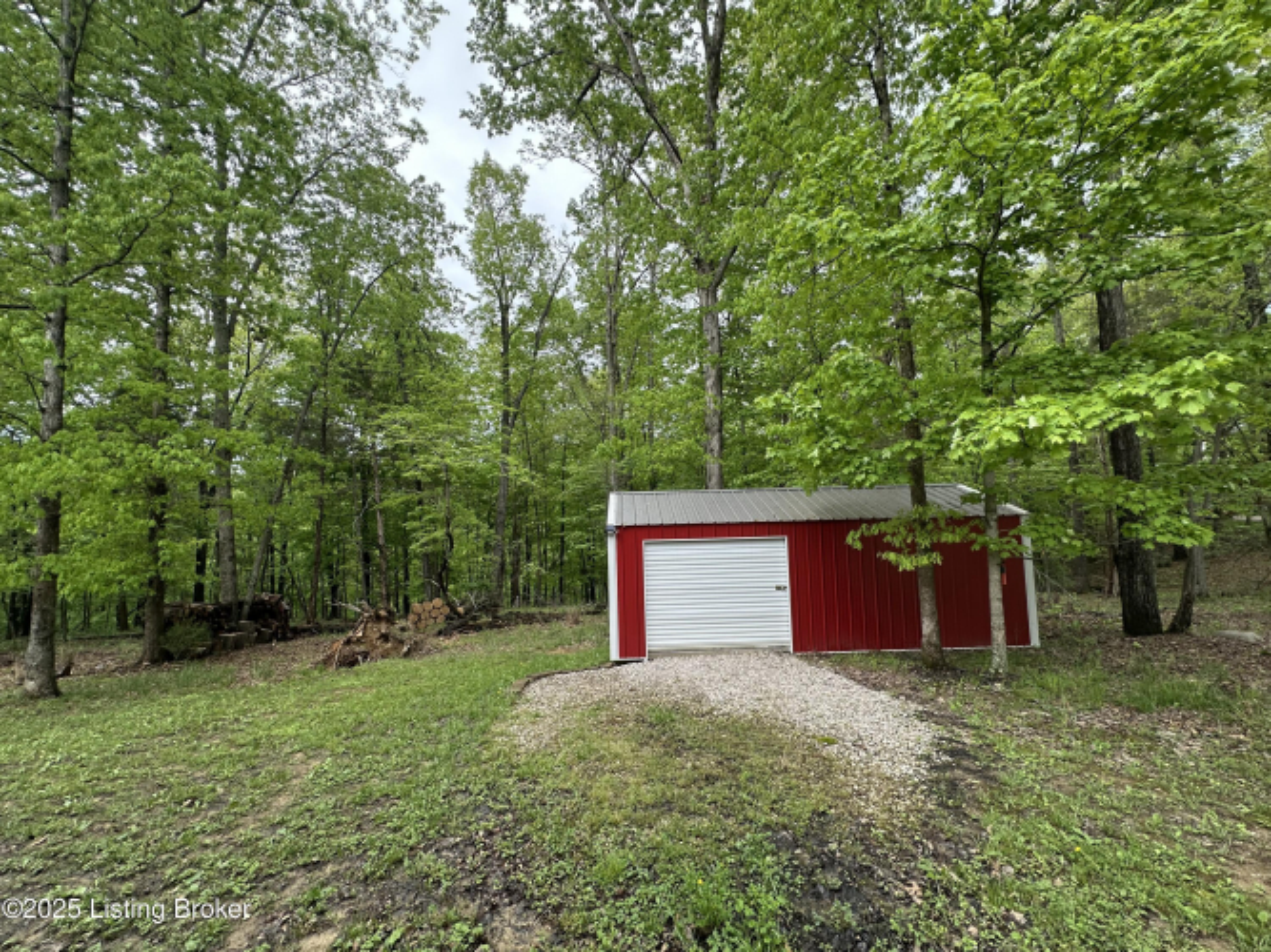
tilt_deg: +2.4
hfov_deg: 102.1
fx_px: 514
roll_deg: +1.0
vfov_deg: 85.7
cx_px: 636
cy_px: 476
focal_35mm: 14
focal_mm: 2.22
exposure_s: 1/267
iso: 40
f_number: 2.2
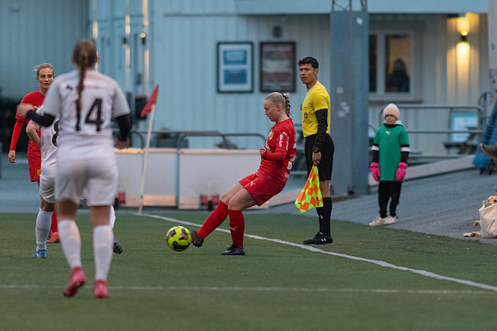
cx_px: 248
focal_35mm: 613
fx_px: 8458
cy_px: 166
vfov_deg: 2.2
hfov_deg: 3.4
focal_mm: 300
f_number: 3.2
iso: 3200
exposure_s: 1/800
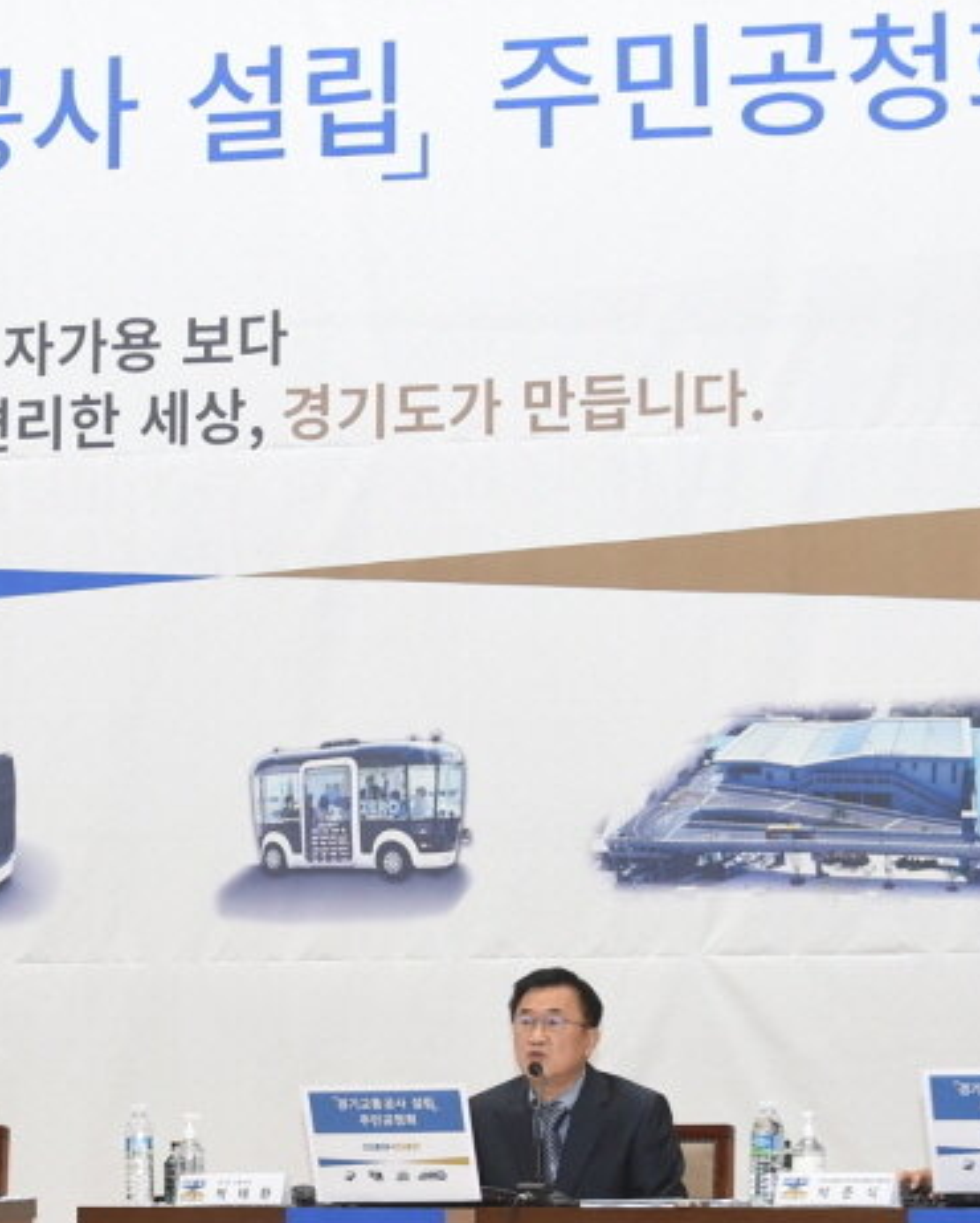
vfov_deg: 13.5
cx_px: 246
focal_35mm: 142
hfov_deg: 10.9
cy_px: 838
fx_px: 5145
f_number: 3.2
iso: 1000
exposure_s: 1/160
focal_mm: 70
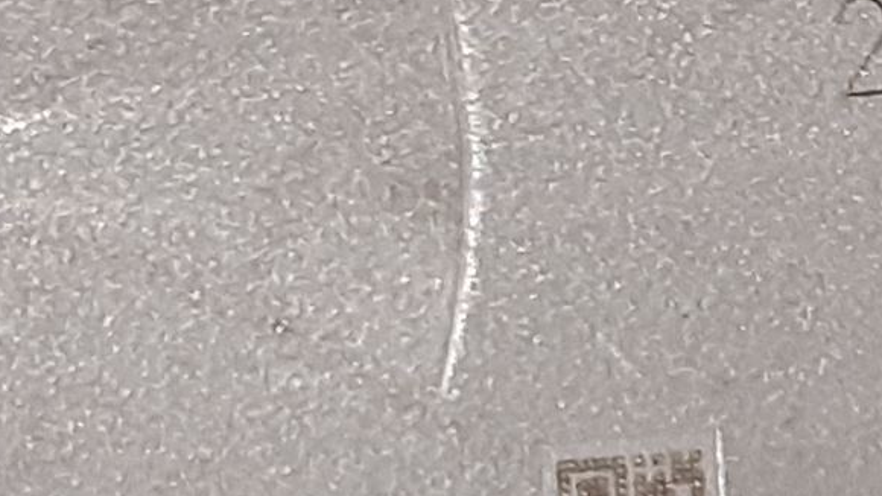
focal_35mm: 100
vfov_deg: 12.1
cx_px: 1198
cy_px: 99
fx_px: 2338
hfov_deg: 19.4
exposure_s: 1/25
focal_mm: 3.93
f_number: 1.7
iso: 250
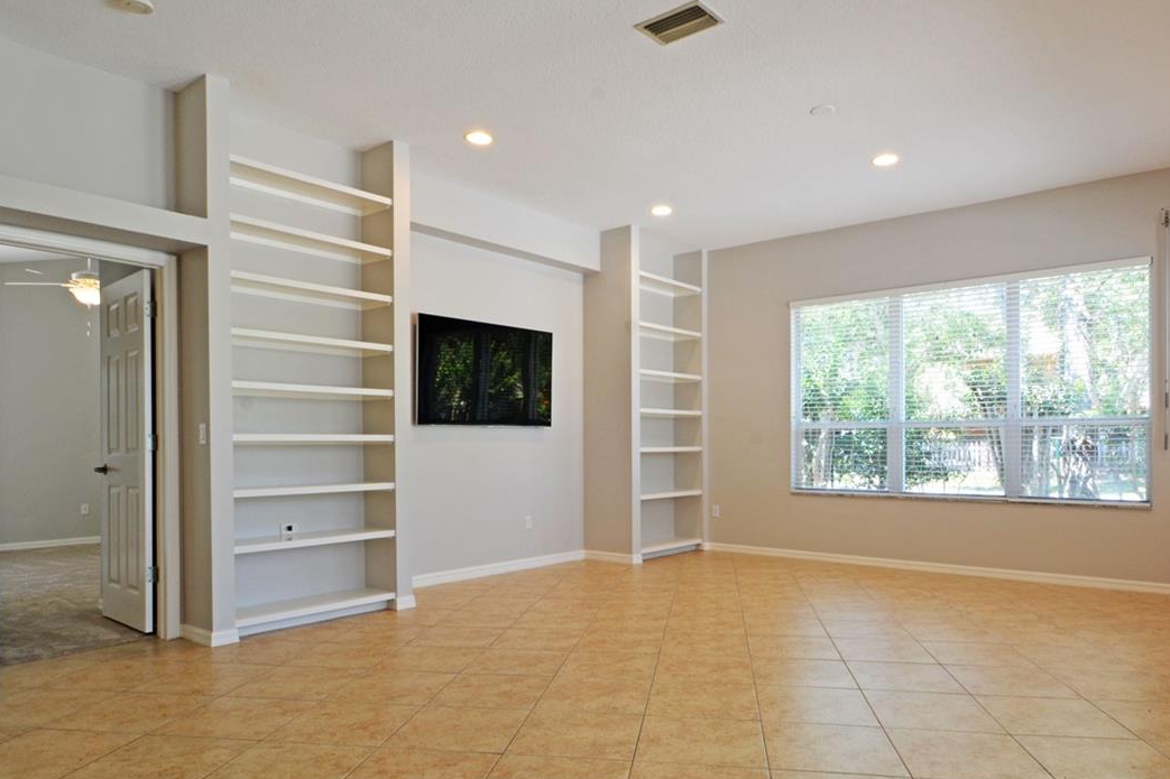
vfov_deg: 54.8
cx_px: 607
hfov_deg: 76.1
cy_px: 455
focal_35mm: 23
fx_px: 747
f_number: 16
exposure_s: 1/2.5
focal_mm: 10
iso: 160
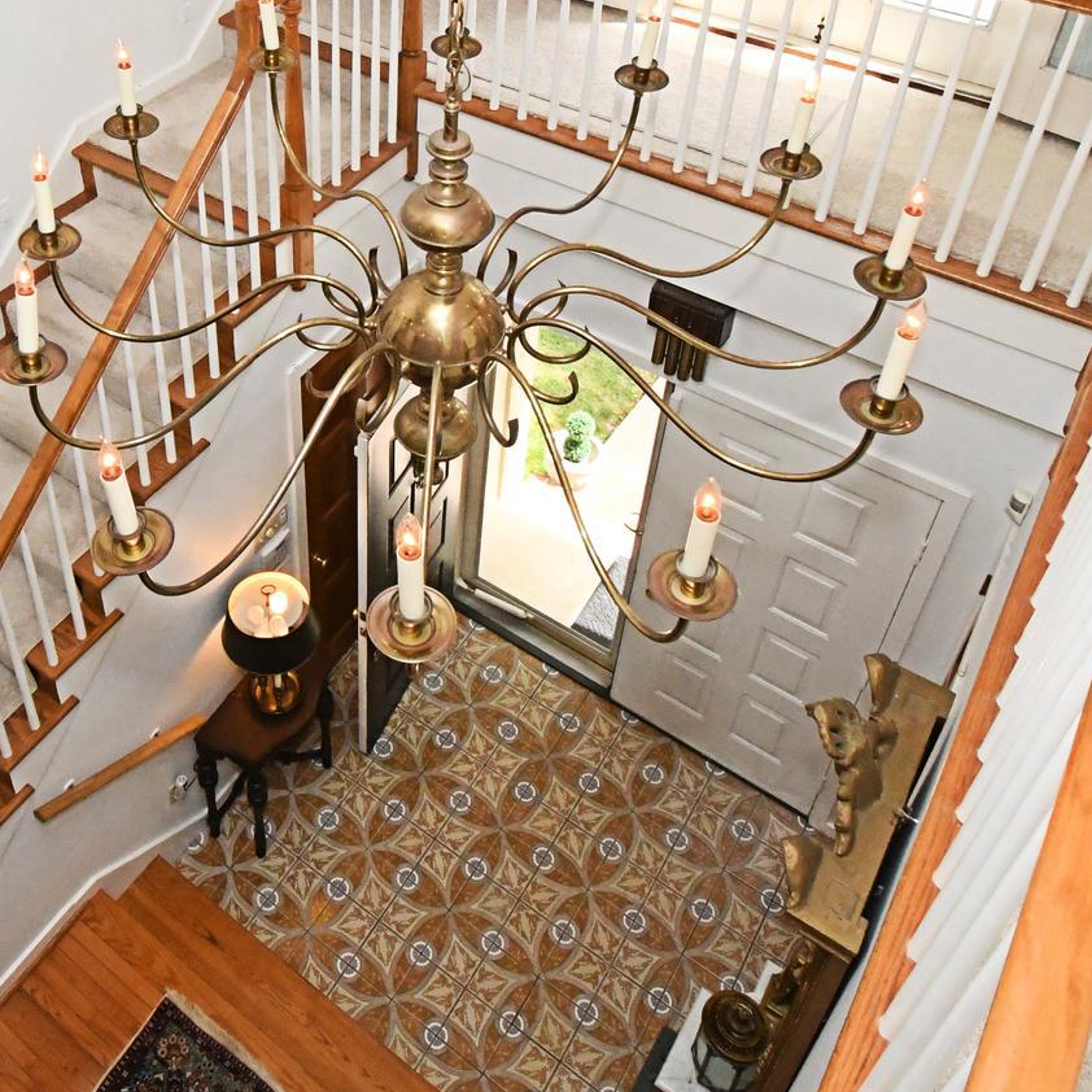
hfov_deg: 51.2
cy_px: 226
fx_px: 1106
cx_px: 332
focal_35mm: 31
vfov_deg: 49.6
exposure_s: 1/250
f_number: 13
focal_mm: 10
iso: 4000
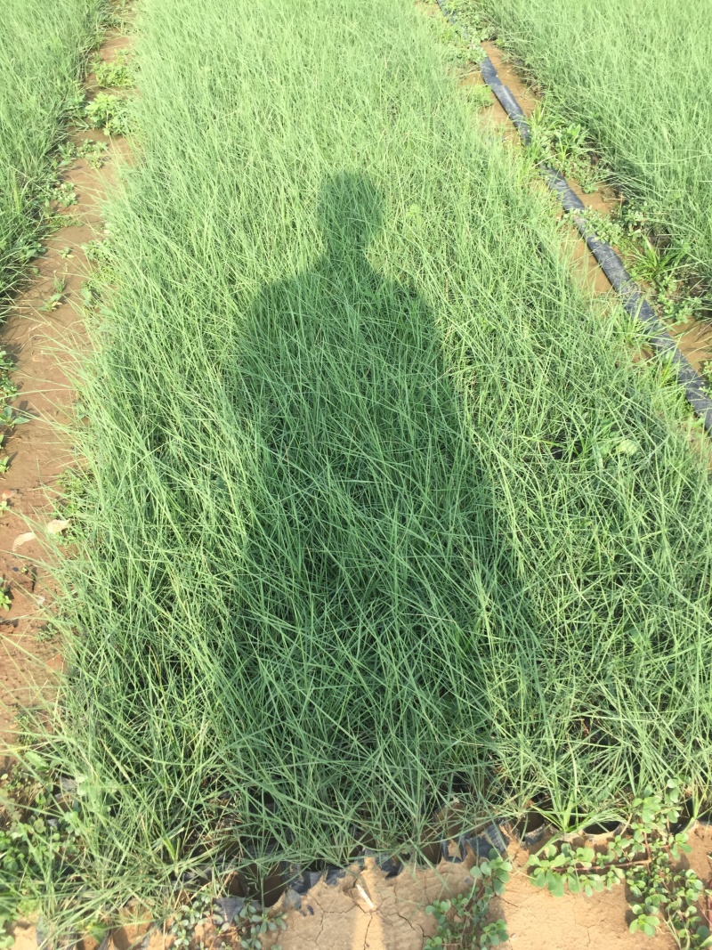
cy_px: 475
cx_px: 356
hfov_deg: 48.2
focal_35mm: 29
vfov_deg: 61.7
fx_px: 795
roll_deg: +1.8
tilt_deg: -42.4
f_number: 2.2
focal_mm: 4.15
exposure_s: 1/549
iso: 32
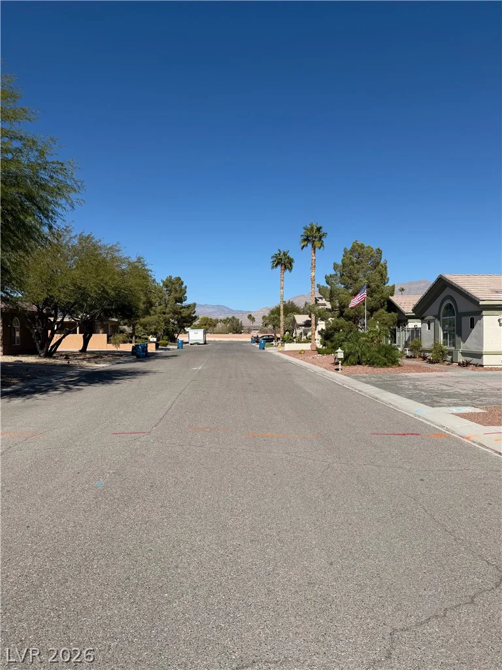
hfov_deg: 56.8
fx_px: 464
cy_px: 335
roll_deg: +0.2
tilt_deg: -1.3
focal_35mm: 24
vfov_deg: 71.6
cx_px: 251
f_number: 1.78
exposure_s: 1/6173
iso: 80
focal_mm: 6.76
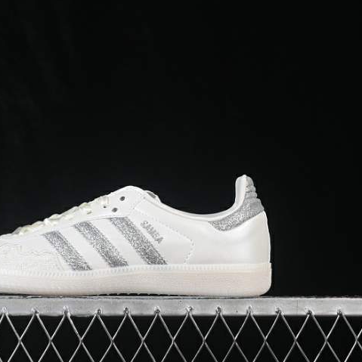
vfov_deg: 17.9
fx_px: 1148
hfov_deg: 17.9
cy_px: 181
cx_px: 109
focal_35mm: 97
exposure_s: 1/80
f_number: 8
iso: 160
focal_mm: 50
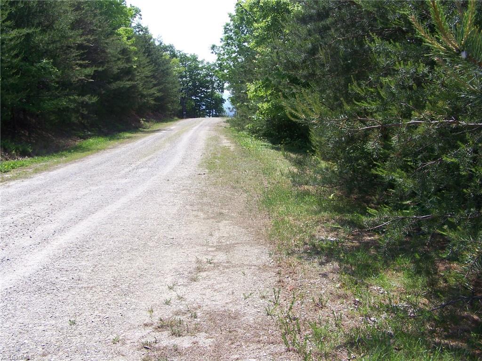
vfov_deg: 37.7
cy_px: 180
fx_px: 529
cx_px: 241
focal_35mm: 38
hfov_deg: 49.0
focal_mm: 6.3
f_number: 4
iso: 64
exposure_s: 1/320
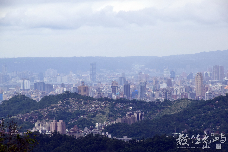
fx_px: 1615
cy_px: 76
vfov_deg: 5.4
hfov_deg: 8.1
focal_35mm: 255
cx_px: 114
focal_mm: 170
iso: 640
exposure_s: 1/800
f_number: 13
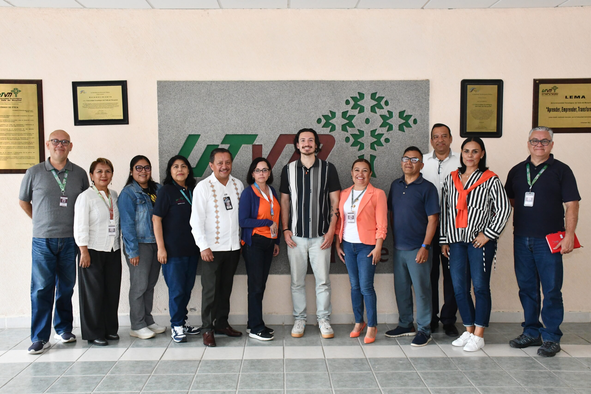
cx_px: 296
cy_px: 197
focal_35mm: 36
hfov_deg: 53.1
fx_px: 591
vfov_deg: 36.9
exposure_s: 1/100
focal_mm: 24
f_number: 10
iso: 3200
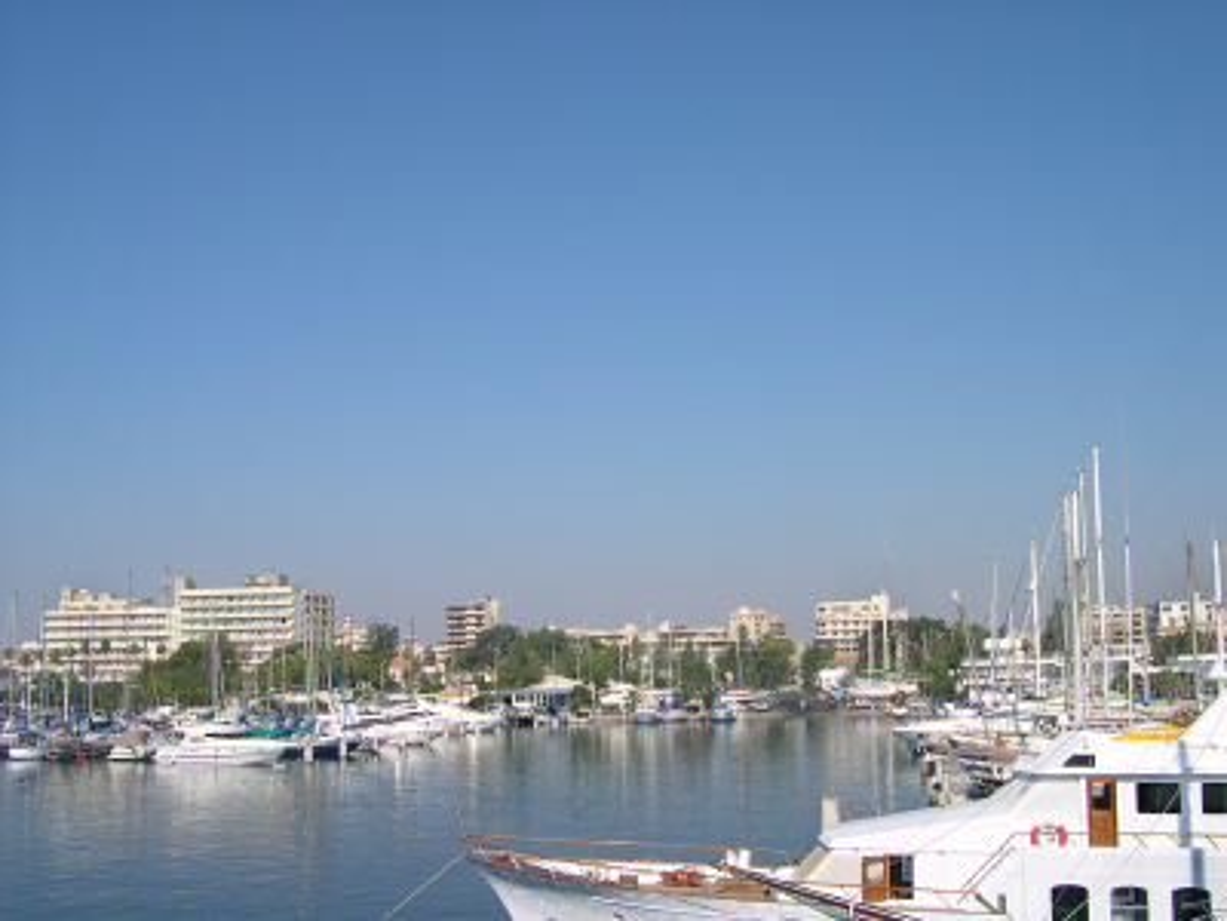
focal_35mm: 38
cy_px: 460
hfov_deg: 49.0
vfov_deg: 37.7
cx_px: 614
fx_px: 1347
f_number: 7.6
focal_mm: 8
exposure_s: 1/284
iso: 100
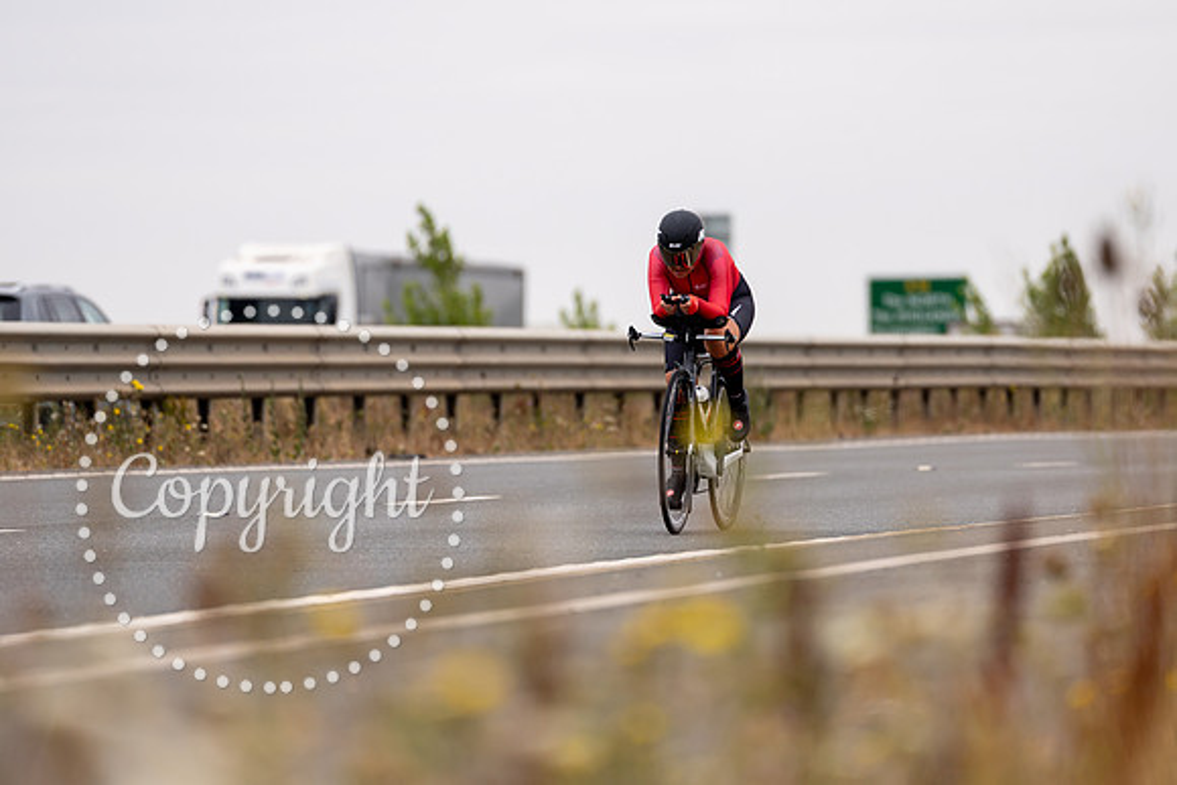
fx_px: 10252
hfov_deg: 6.6
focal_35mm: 314
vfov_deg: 4.4
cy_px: 356
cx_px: 715
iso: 100
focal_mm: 200
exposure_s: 1/800
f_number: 2.8
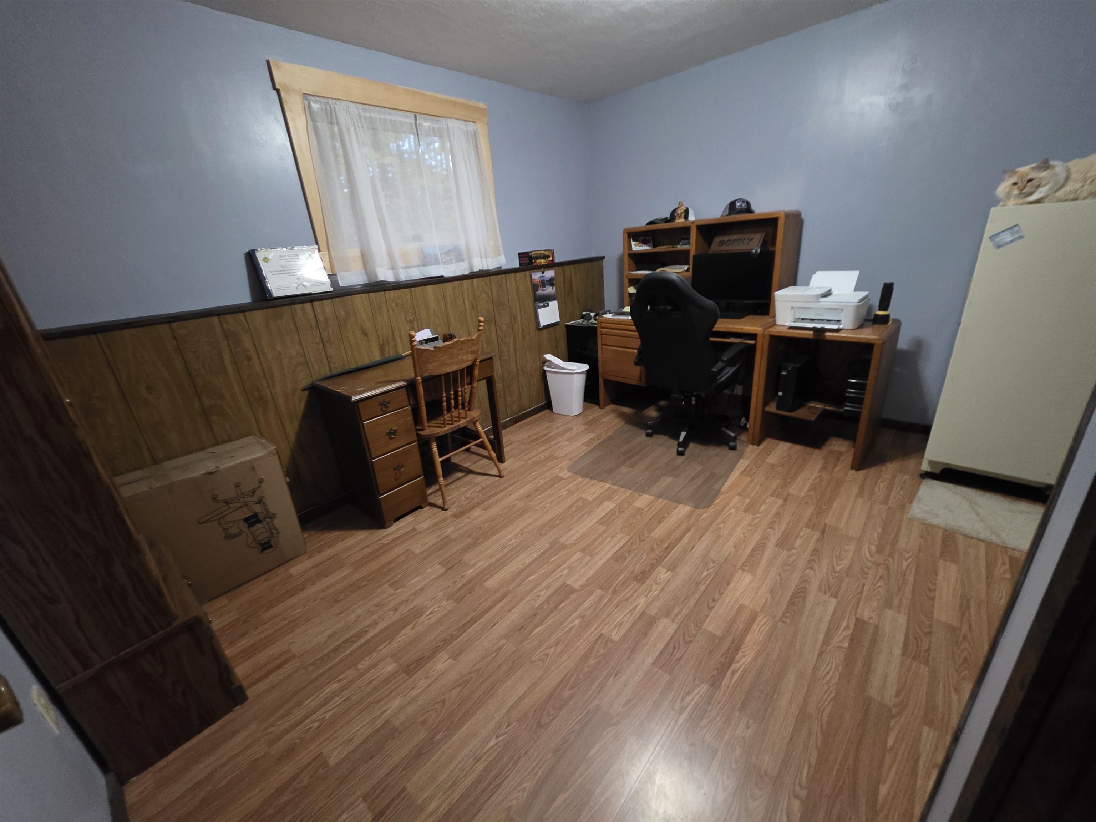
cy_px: 411
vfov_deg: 89.9
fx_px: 412
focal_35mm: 13
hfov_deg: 106.2
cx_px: 548
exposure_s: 1/30
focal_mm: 2.2
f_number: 1.9
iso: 1000
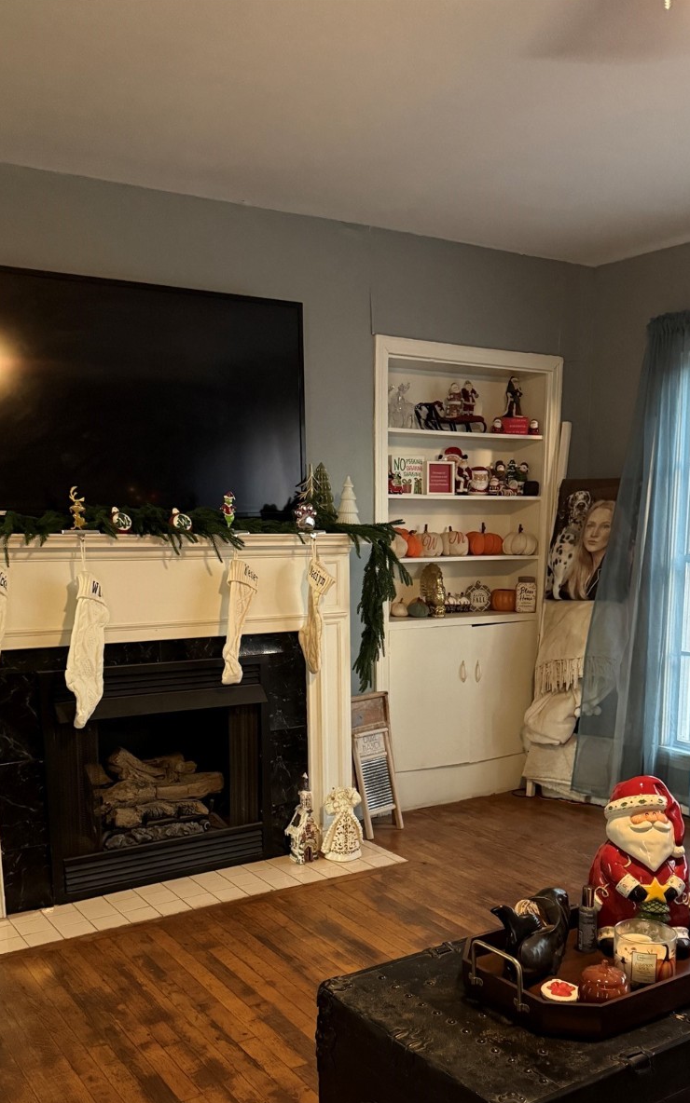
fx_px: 993
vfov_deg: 57.2
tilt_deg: -10.7
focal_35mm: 33
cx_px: 371
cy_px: 711
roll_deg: -0.3
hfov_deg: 38.3
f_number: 1.78
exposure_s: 1/30
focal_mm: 6.76
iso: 800
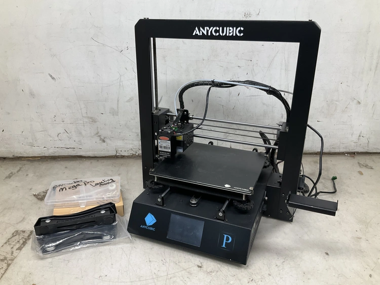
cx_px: 190
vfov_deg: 48.3
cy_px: 142
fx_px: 318
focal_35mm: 29
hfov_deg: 61.6
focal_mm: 3
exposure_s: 1/120
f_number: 1.8
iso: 50
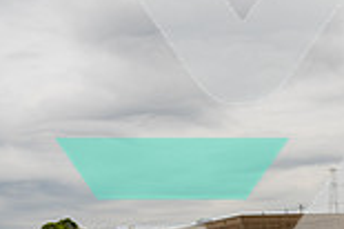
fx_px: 859
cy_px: 257
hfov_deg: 18.0
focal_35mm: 90
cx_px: 621
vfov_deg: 14.8
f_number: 5.6
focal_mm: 24
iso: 100
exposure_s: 1/800
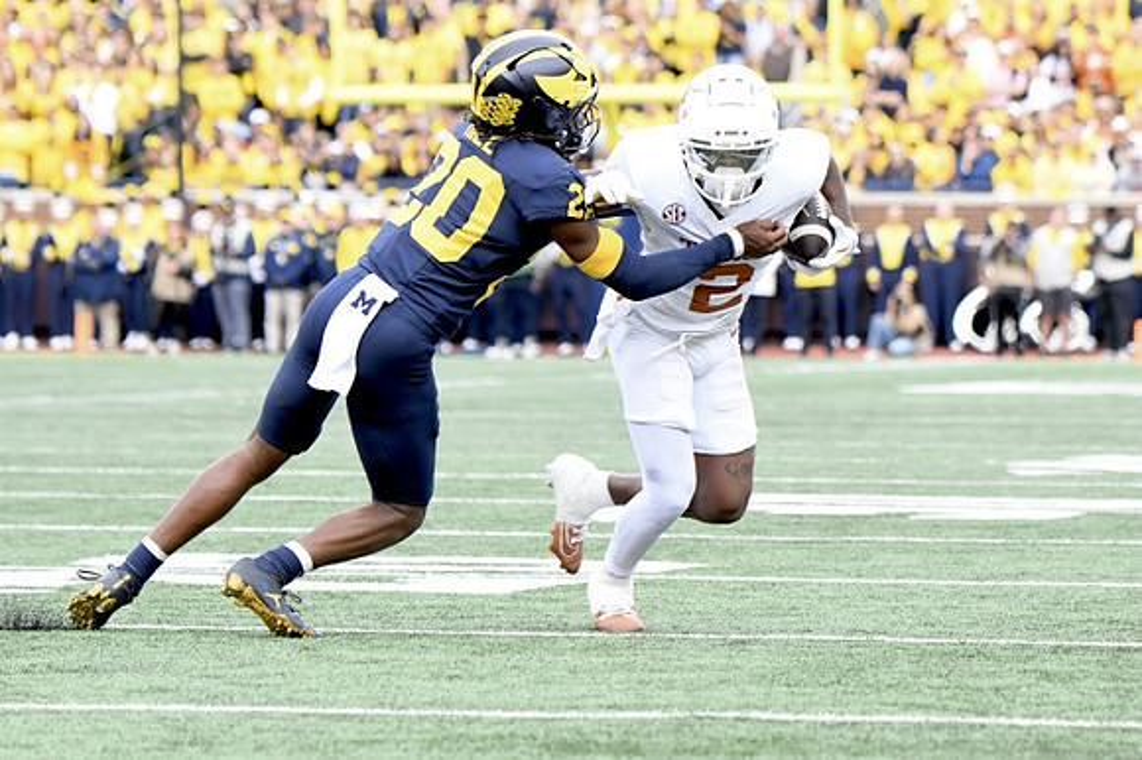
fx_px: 9511
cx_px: 571
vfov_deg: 4.6
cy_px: 380
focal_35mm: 300
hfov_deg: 6.9
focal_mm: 200
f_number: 5.3
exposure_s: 1/1600
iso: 1600
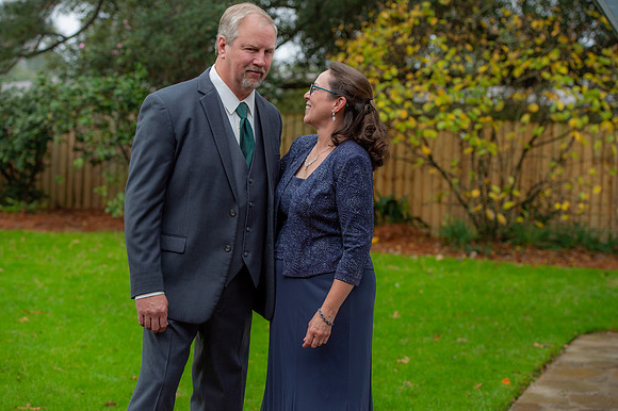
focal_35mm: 85
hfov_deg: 23.9
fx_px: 1458
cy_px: 206
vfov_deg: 16.1
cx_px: 309
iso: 200
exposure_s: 1/200
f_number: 4.5
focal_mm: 85
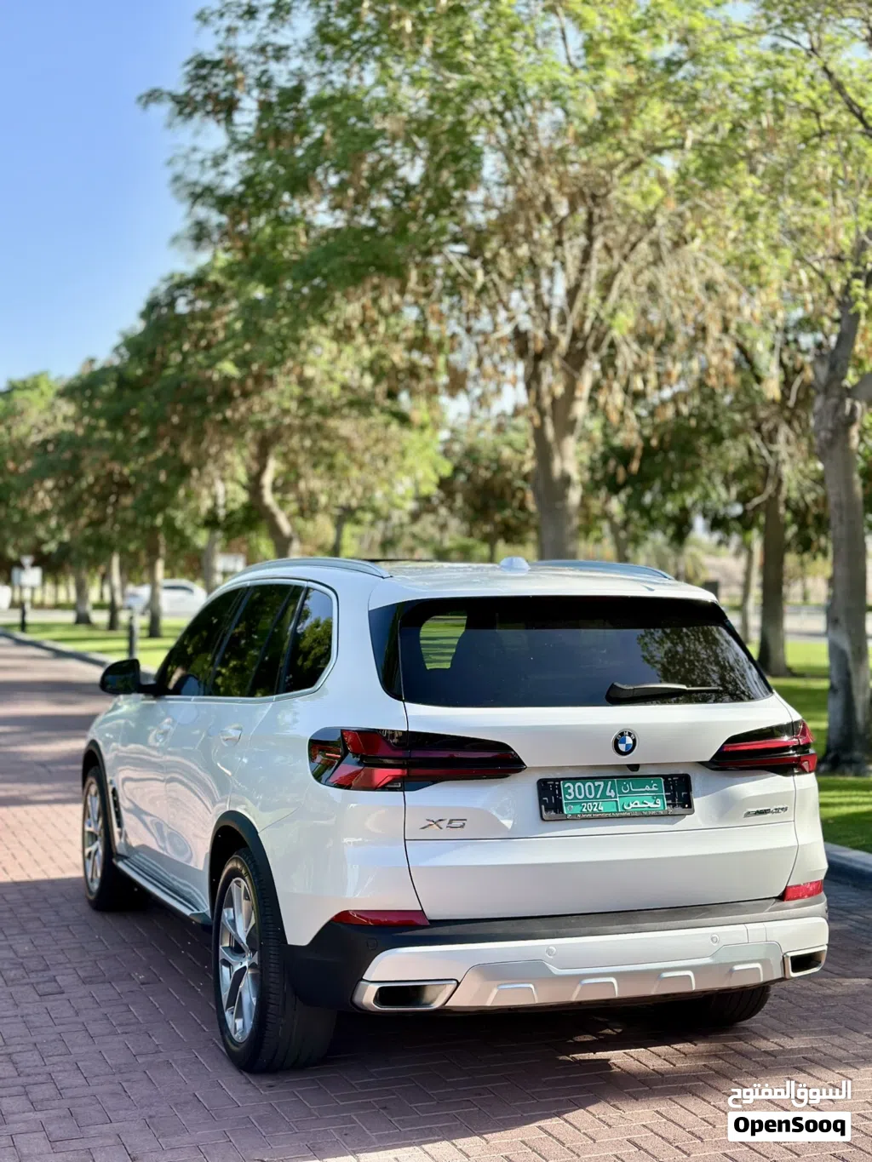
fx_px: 1612
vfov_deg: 39.7
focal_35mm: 48
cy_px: 581
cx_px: 436
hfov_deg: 30.3
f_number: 1.78
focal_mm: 6.86
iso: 80
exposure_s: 1/2597
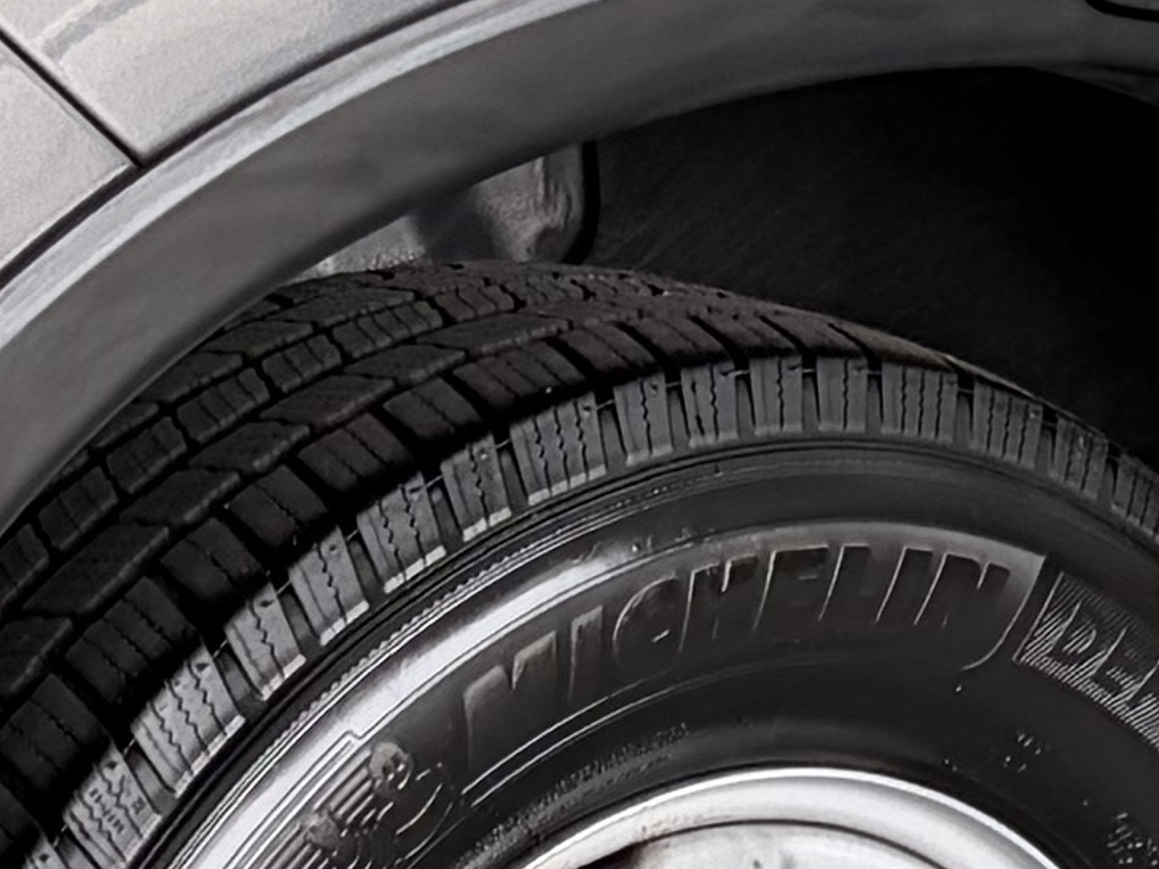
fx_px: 6830
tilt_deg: -13.4
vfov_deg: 7.2
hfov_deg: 9.7
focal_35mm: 204
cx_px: 380
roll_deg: +2.6
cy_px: -267
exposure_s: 1/120
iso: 100
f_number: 1.6
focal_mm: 5.96
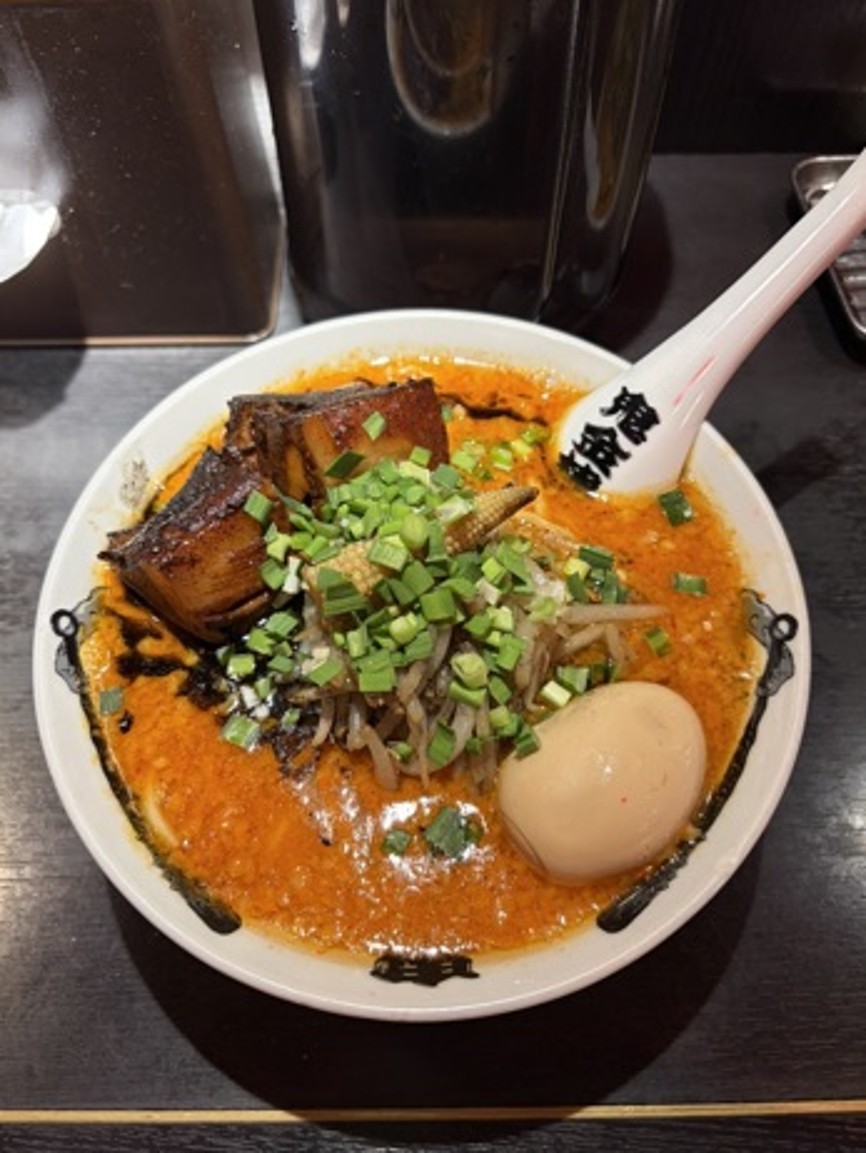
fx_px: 900
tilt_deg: -59.2
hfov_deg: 51.4
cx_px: 429
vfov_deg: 65.3
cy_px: 567
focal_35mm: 27
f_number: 1.6
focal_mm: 5.96
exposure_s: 1/50
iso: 160
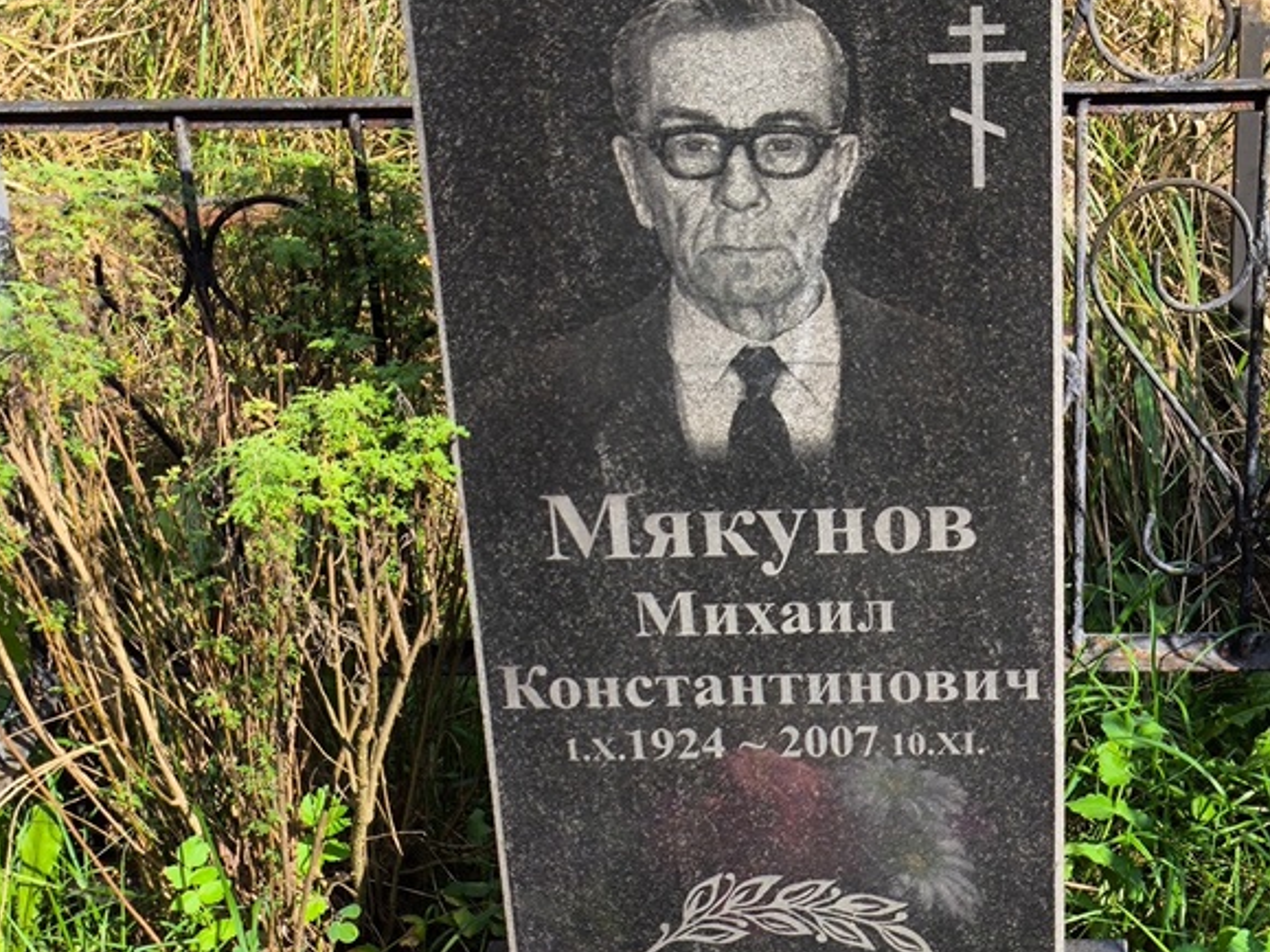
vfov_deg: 21.3
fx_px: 2531
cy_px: 548
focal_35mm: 69
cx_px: 795
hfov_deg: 28.1
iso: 50
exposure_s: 1/983
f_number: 1.7
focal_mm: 4.71
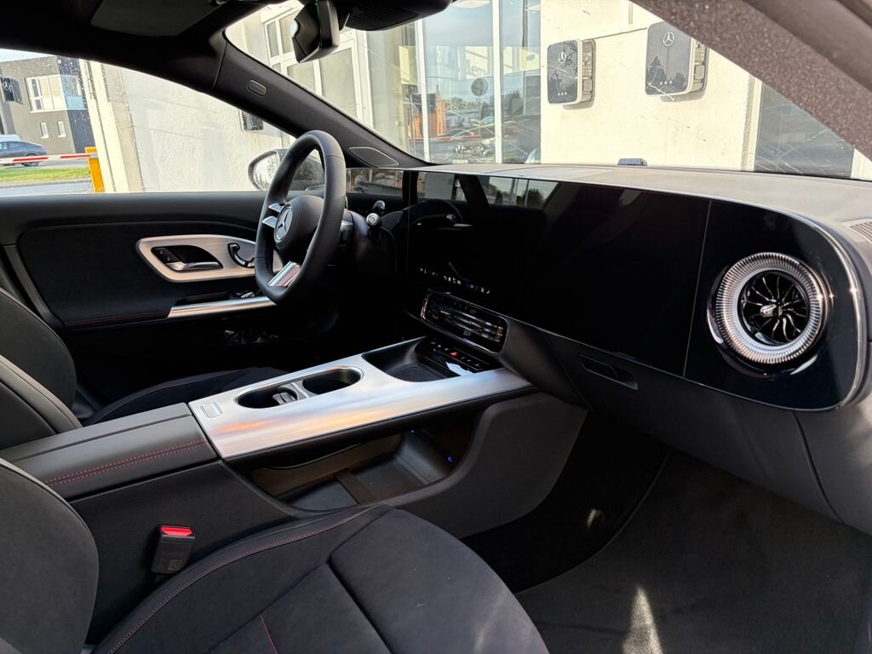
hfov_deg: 67.3
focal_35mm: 26
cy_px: 327
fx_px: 655
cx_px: 436
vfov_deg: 53.1
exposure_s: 1/164
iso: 80
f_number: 1.6
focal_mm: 5.96
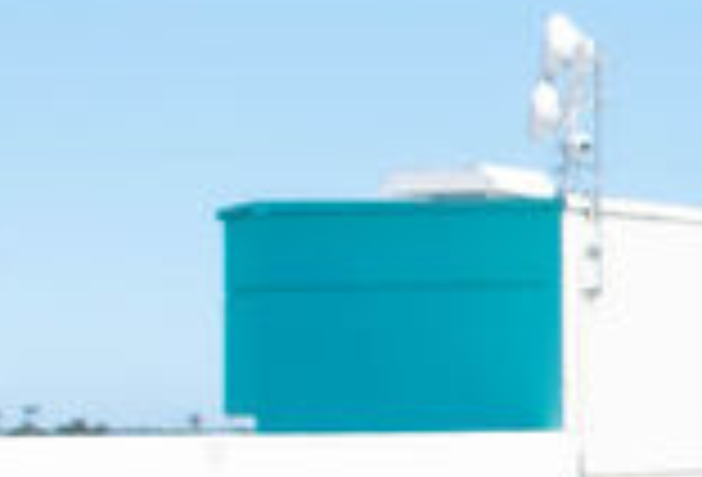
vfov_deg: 7.7
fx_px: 3550
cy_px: 423
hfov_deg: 9.3
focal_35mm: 181
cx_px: 2015
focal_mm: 18
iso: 400
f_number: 5.6
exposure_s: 1/1250
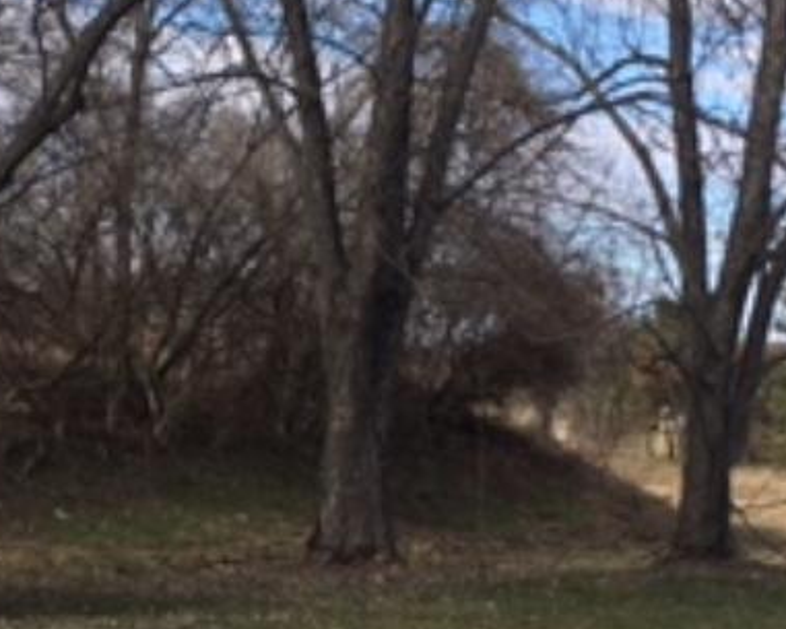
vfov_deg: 14.4
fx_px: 2490
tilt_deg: -0.6
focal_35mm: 107
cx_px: 200
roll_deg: -1.5
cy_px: 458
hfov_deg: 17.8
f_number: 2.2
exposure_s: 1/1183
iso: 25
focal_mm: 4.15
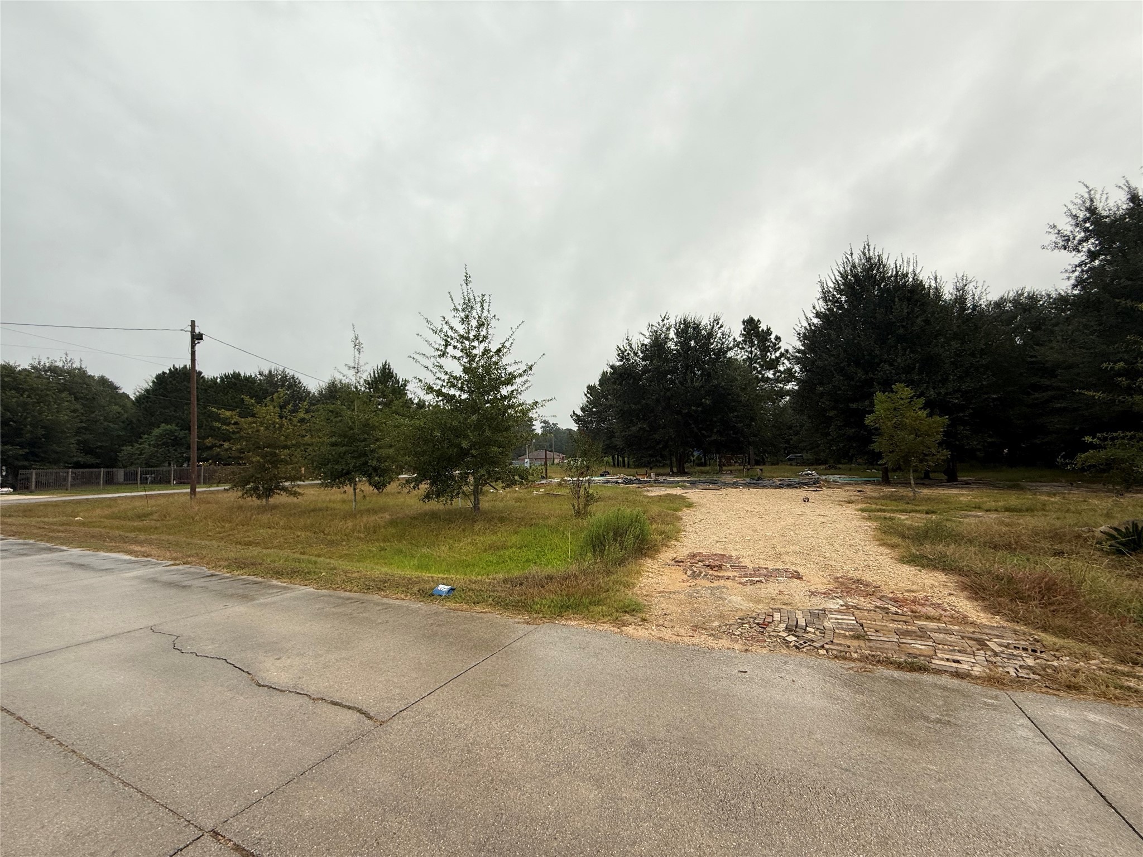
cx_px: 572
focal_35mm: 14
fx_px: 462
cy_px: 428
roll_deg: +1.2
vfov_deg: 85.7
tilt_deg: +4.4
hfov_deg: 102.1
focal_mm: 2.22
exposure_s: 1/140
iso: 50
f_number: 2.2
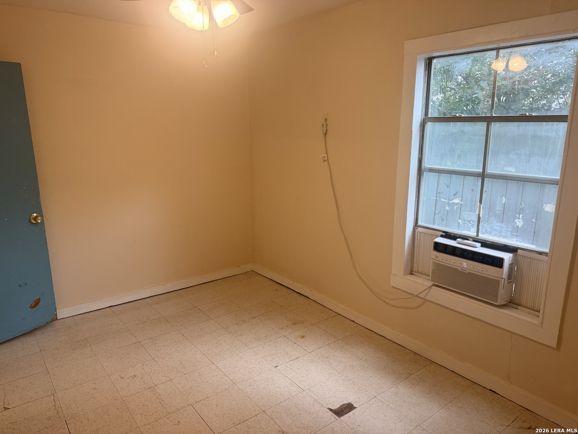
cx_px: 289
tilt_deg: -12.1
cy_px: 217
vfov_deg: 56.8
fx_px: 401
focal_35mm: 24
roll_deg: +0.1
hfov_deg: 71.6
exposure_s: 1/120
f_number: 1.78
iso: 160
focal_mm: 6.76
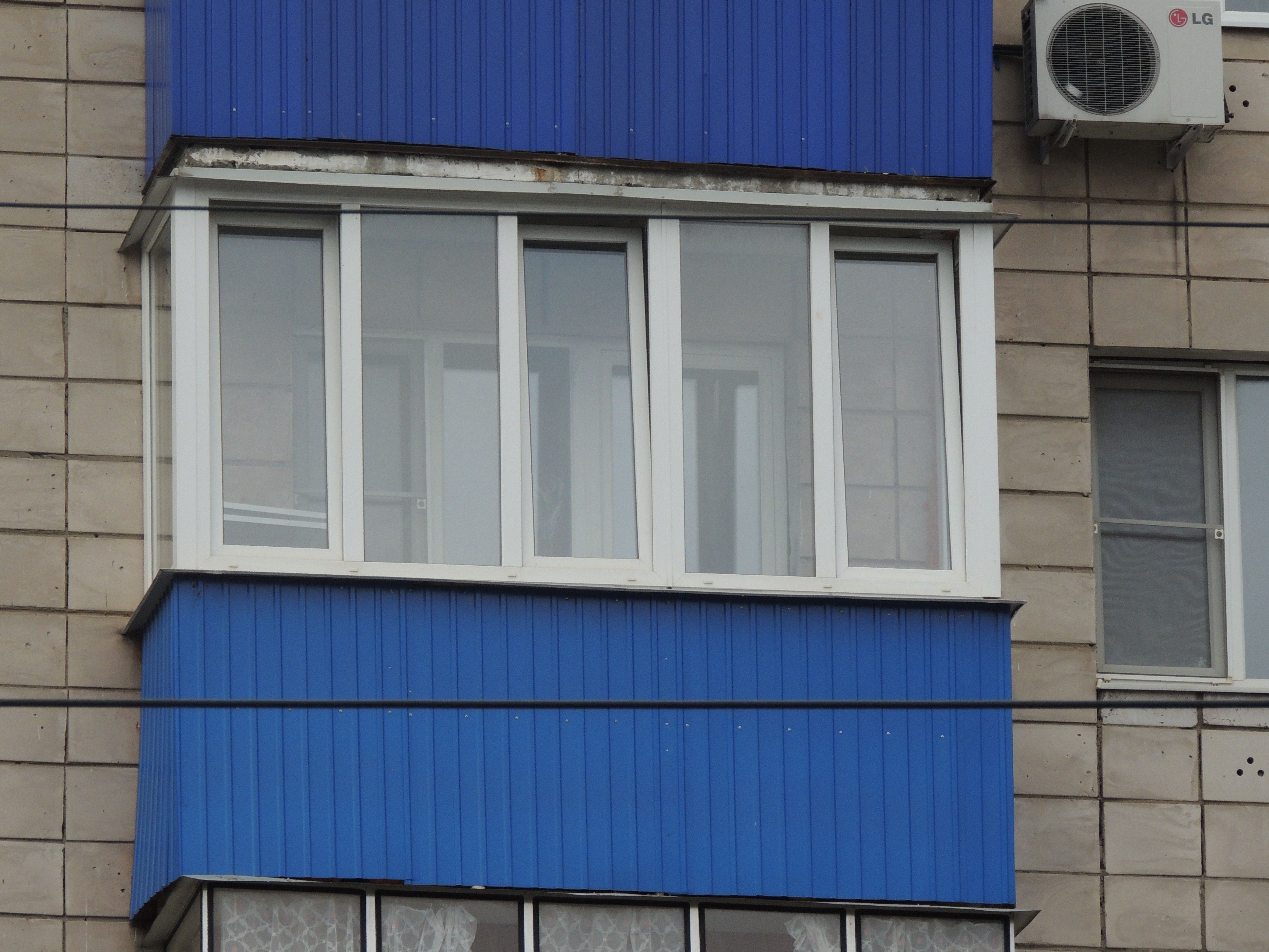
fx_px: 11144
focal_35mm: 304
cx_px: 571
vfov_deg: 4.9
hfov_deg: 6.5
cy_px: 448
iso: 280
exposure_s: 1/500
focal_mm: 49
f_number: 4.7
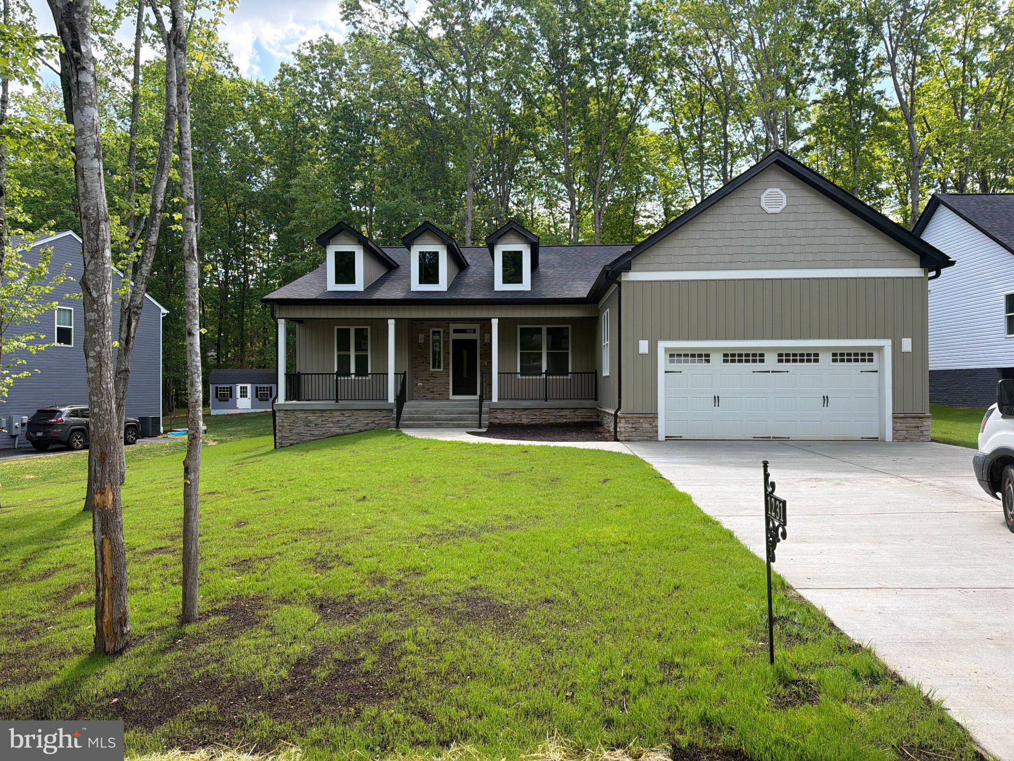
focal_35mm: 24
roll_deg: -0.2
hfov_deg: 71.6
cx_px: 507
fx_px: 703
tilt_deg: +1.4
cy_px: 380
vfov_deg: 56.8
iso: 80
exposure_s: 1/1091
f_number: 1.78
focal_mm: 6.76
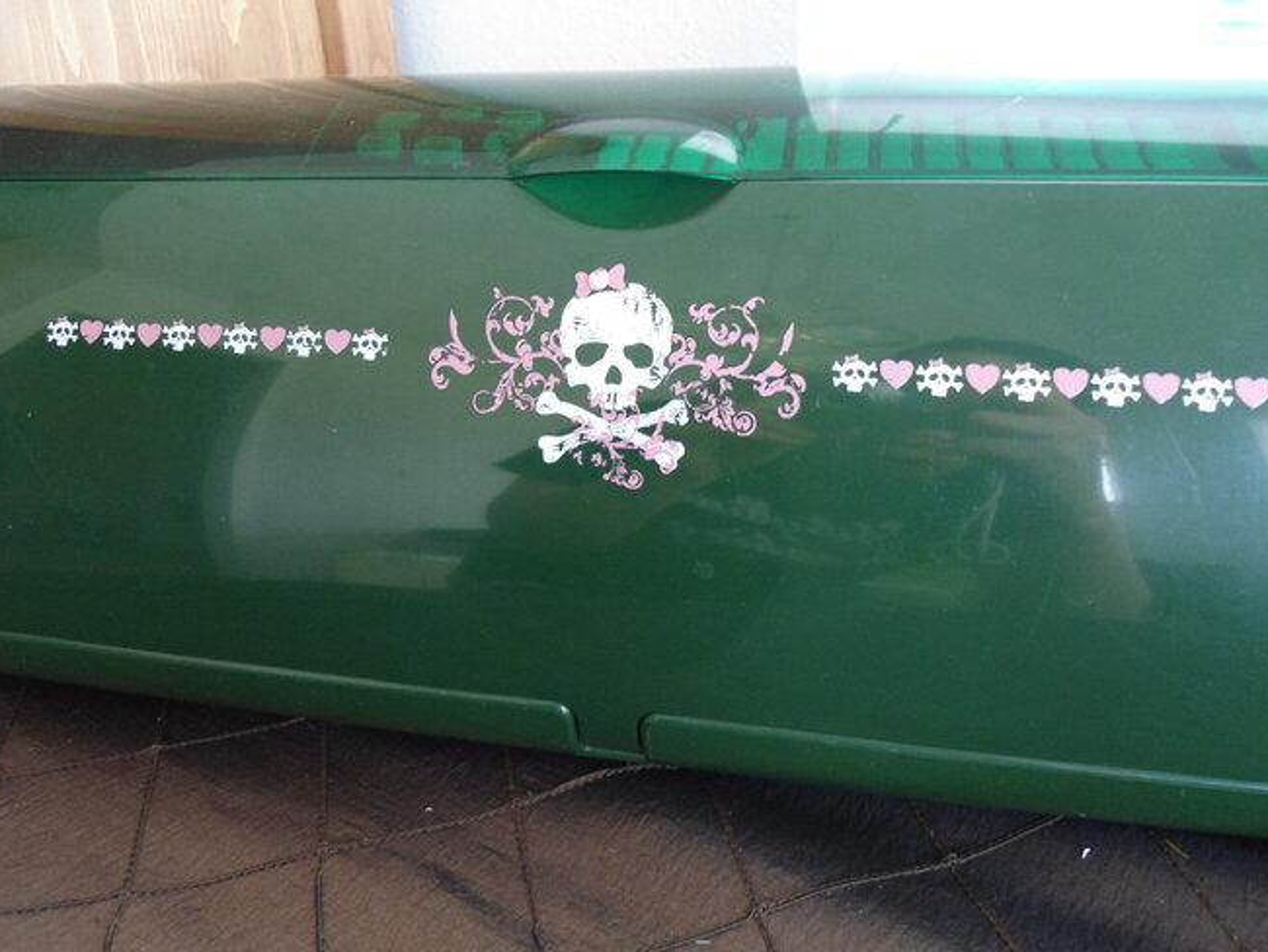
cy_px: 409
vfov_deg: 46.7
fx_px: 1099
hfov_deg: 59.9
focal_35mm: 30
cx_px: 618
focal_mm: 4.7
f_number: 2.8
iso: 200
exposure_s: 1/30
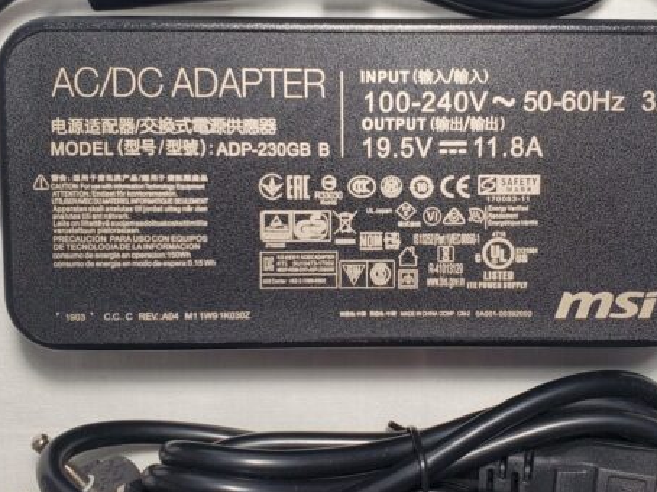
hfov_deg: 42.9
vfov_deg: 32.8
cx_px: 376
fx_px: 835
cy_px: 229
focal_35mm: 44
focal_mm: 4.3
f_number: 2.4
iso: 160
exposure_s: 1/120
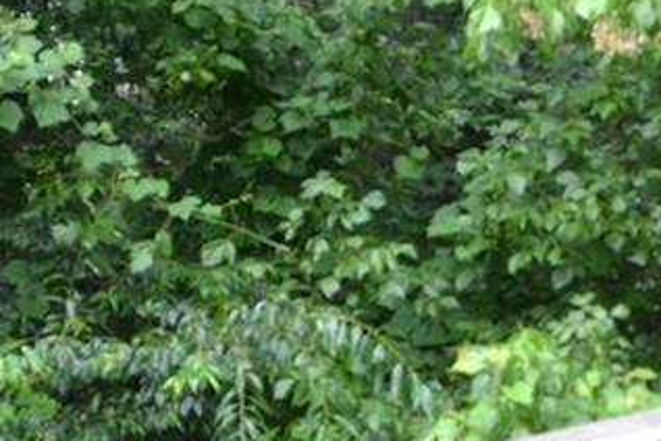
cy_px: 335
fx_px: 1597
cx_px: 665
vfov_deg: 15.6
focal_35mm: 87
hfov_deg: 22.5
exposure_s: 1/100
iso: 400
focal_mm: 18
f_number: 5
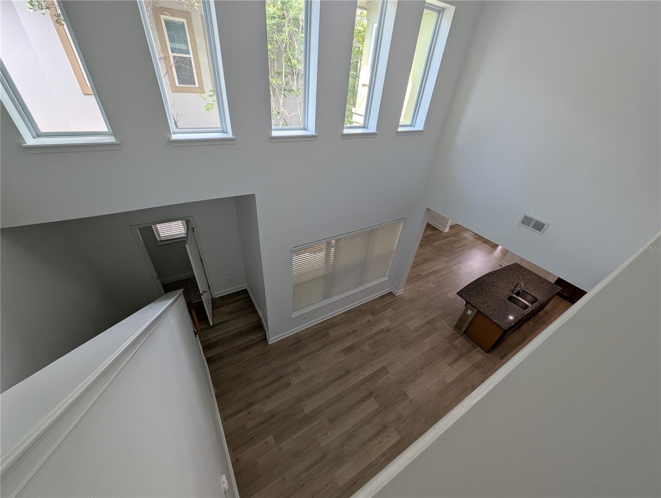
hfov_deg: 110.5
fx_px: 229
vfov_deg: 94.6
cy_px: 249
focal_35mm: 12
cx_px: 330
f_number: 1.95
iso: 35
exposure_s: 1/129
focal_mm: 2.23
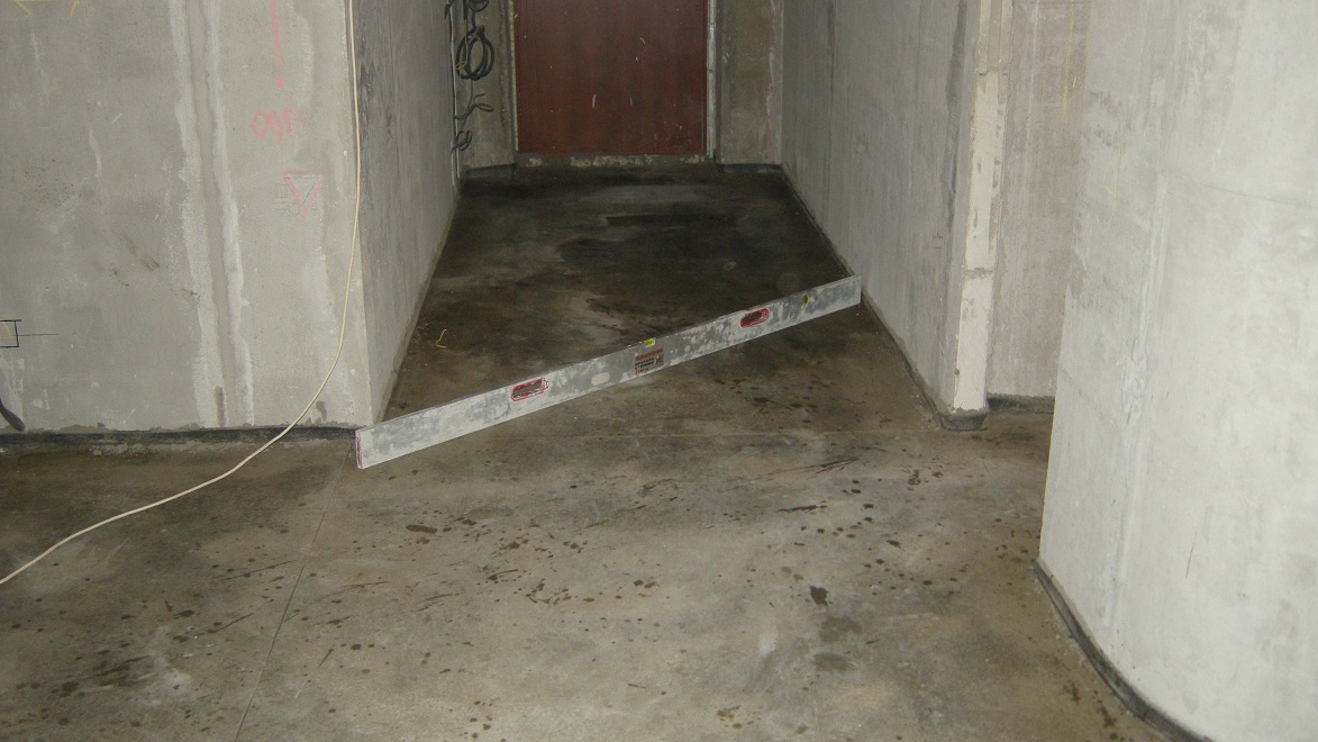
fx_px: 1363
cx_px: 672
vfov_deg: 30.4
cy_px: 401
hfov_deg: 51.6
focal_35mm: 39
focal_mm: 7.5
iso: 175
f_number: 2.7
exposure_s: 1/60
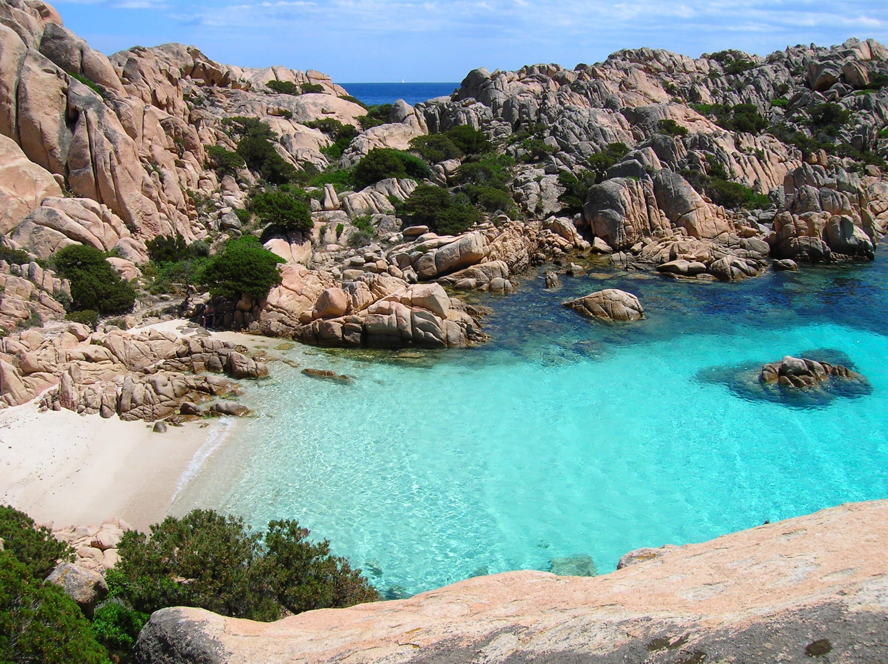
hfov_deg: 54.0
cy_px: 332
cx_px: 444
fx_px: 871
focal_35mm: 34
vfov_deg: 41.7
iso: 50
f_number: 4.9
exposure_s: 1/502
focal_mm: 5.7
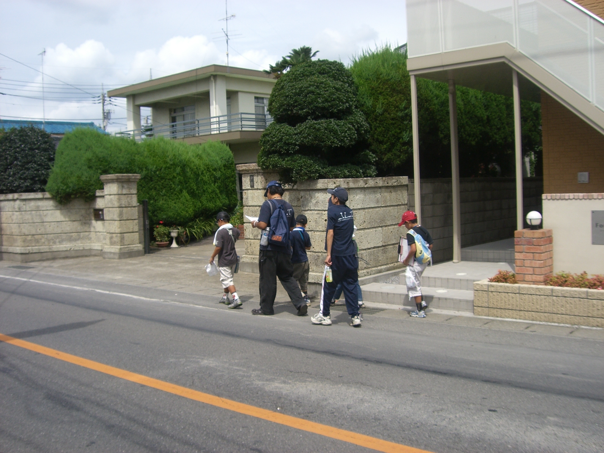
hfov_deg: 49.0
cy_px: 226
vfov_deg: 37.7
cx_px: 302
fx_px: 663
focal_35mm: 38
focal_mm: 6.2
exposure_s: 1/640
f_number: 4.3
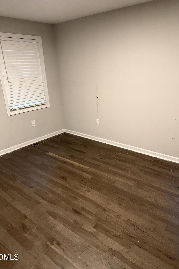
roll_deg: +2.3
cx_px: 98
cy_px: 135
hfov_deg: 51.2
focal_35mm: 25
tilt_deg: -20.8
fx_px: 186
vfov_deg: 71.5
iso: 800
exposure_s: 1/60
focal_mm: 6.76
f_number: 1.78
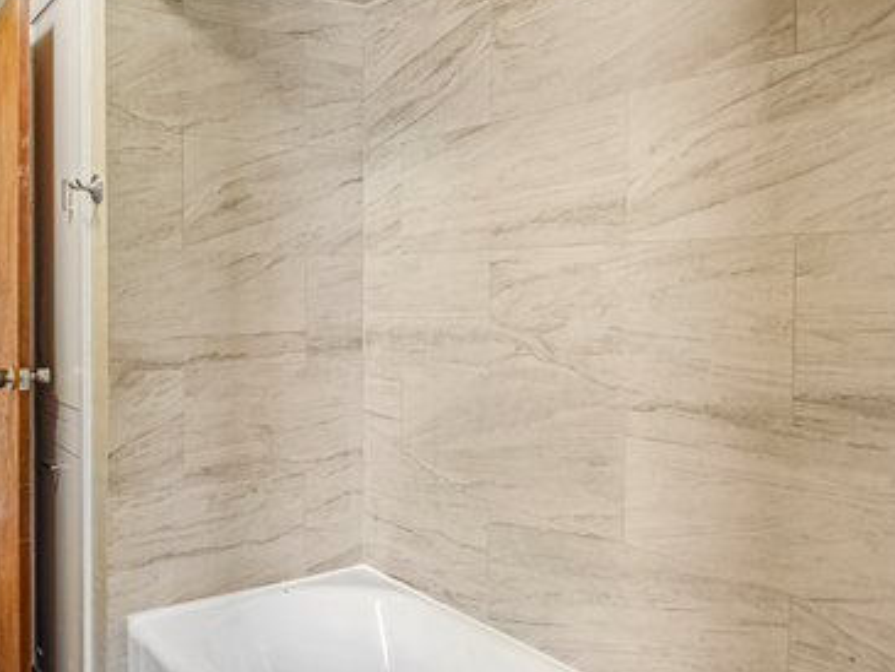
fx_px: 698
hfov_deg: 58.7
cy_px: 296
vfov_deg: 51.3
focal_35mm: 27
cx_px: 142
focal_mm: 16
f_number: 8
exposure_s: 1/15
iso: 1600
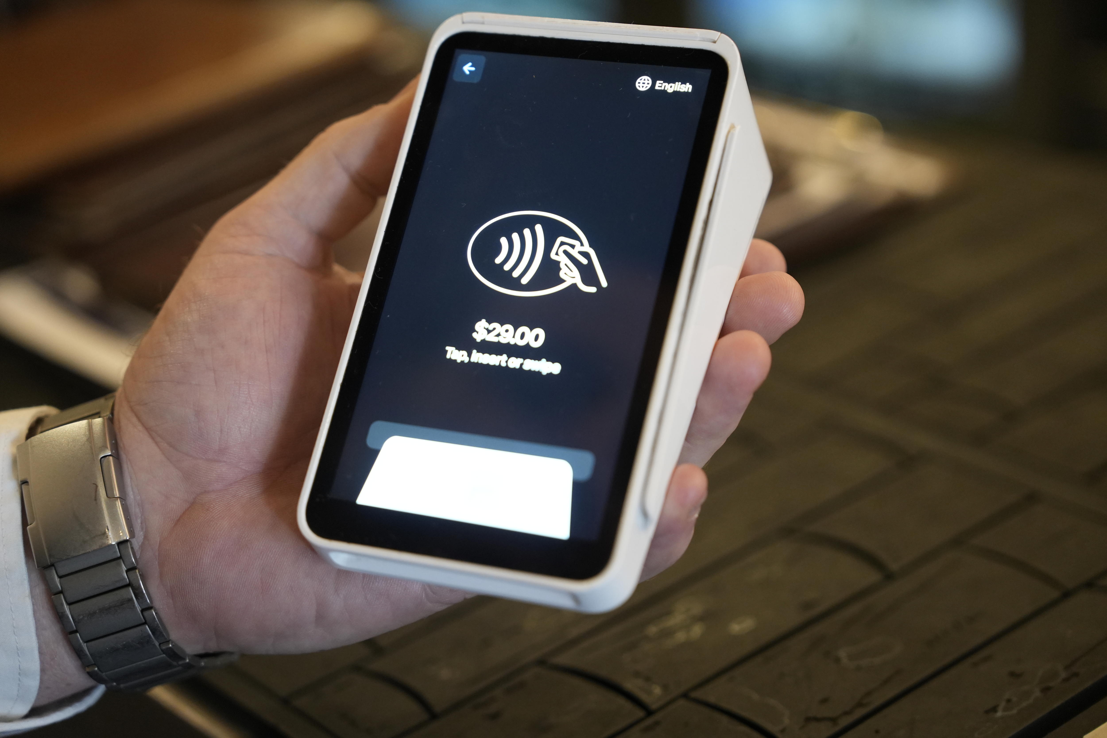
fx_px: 2152
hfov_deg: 28.8
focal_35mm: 70
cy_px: 369
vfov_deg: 19.5
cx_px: 554
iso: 2500
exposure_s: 1/160
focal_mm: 70
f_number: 2.8
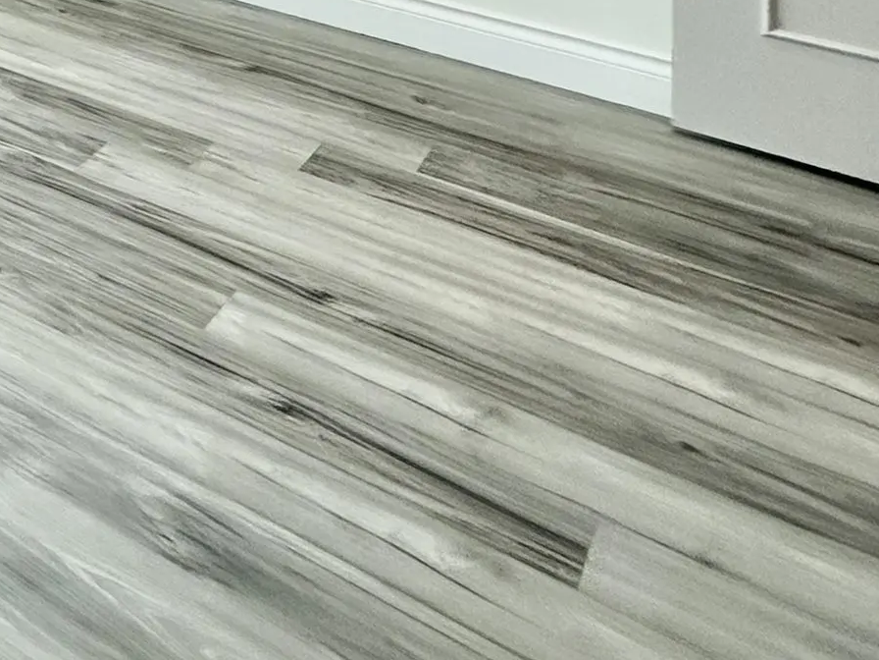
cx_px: -606
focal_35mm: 48
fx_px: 1219
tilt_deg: -1.1
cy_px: -468
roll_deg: +1.2
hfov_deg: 24.2
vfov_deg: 21.8
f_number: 2.2
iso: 40
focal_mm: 2.22
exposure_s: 1/485
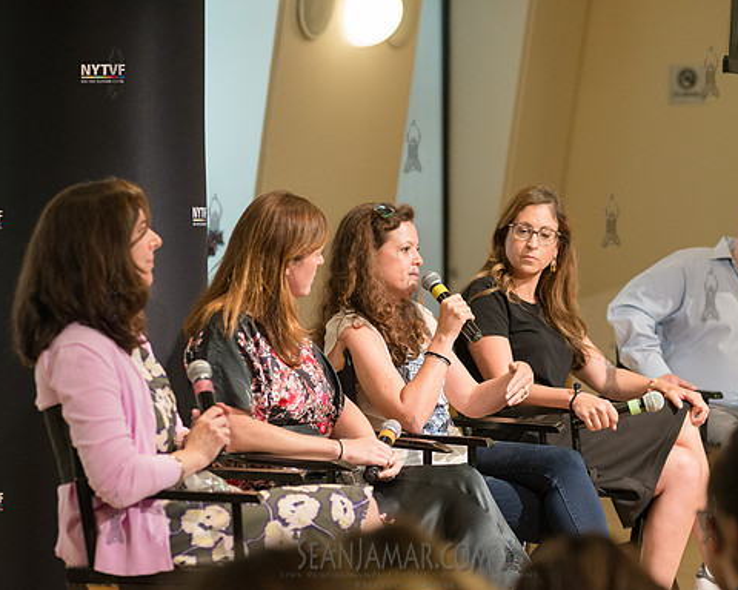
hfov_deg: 15.2
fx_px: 2774
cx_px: 412
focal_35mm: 127
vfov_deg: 12.1
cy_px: 294
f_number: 4
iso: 2500
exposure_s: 1/160
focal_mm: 112
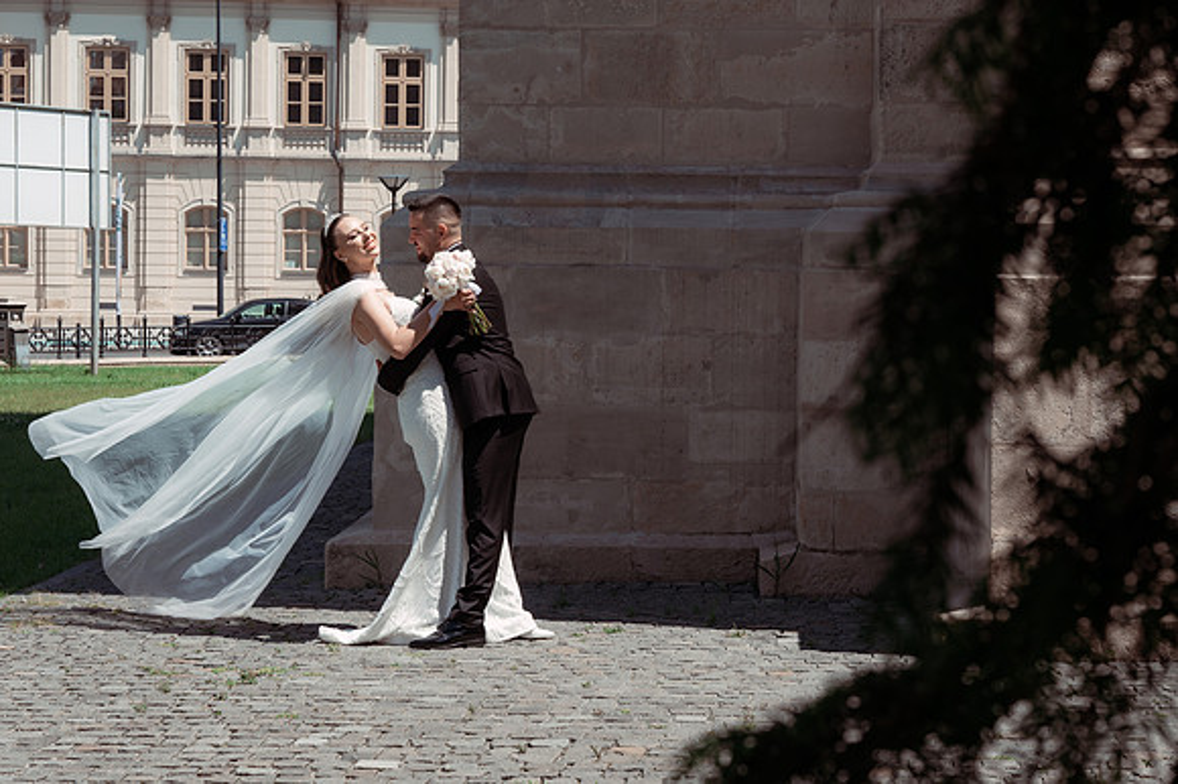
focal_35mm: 91
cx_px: 553
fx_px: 2976
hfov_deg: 22.4
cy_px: 412
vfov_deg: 15.0
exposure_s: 1/200
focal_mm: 85
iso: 200
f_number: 14
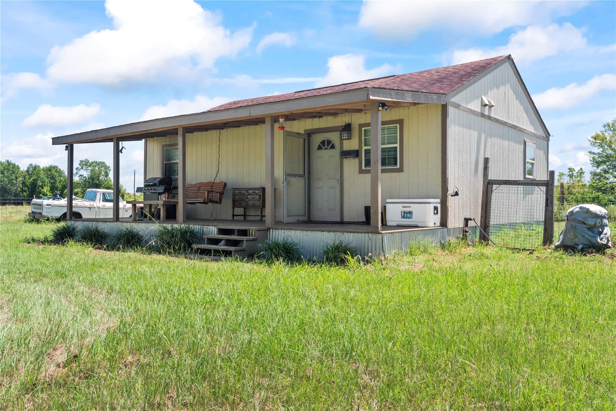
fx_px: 513
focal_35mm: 30
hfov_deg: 61.9
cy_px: 206
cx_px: 308
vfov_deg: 43.6
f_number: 8
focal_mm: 30
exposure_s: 1/80
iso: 400
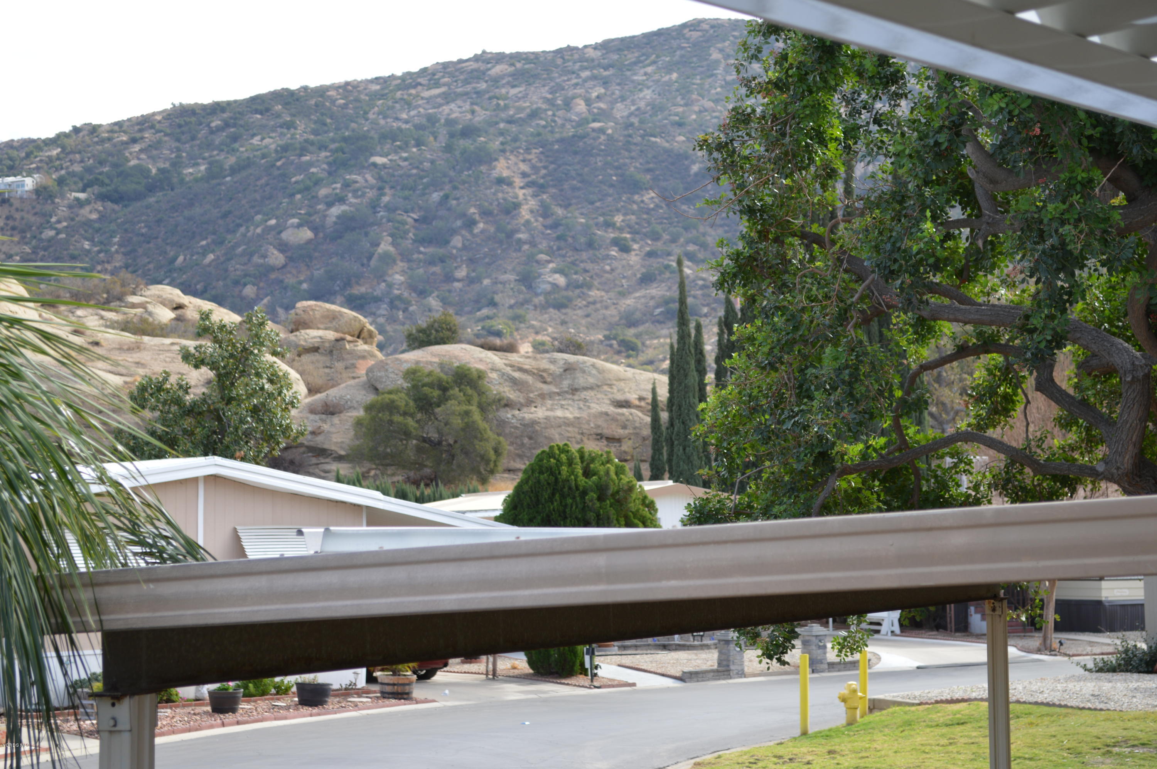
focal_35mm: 66
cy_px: 384
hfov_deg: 30.5
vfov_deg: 20.6
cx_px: 578
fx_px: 2119
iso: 100
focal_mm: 44
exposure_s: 1/125
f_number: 5.6
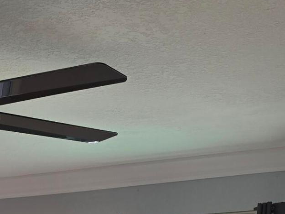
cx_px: 73
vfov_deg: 12.5
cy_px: 406
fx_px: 873
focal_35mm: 106
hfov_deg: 18.4
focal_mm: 6.5
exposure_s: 1/120
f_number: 1.4
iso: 25
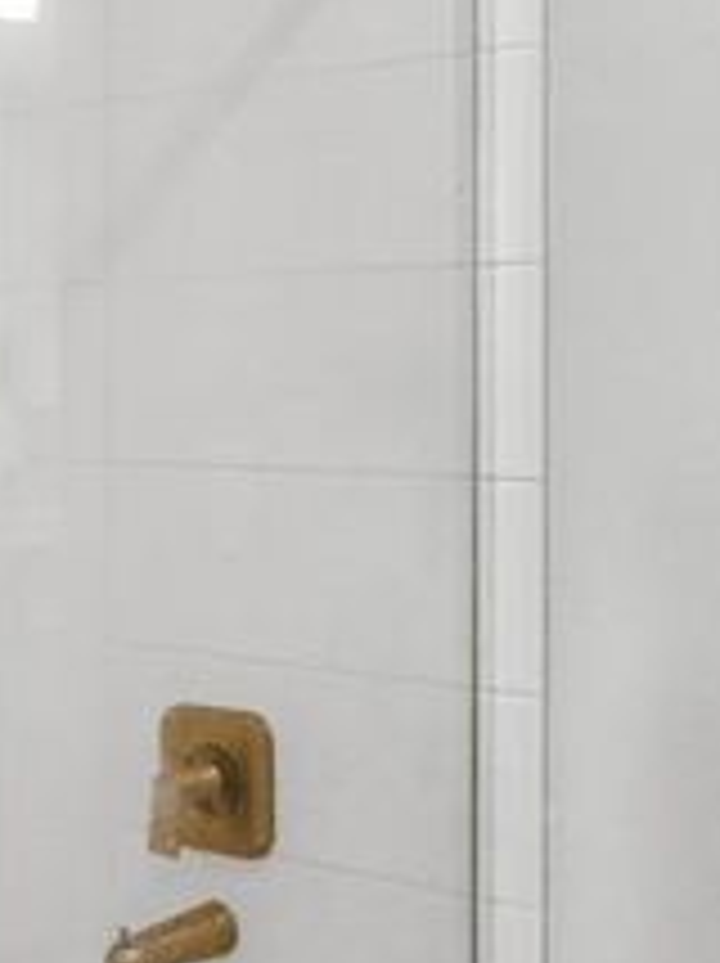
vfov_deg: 33.7
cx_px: 394
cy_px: 394
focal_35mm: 57
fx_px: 1584
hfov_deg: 25.6
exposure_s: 1/80
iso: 640
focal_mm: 12
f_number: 3.2
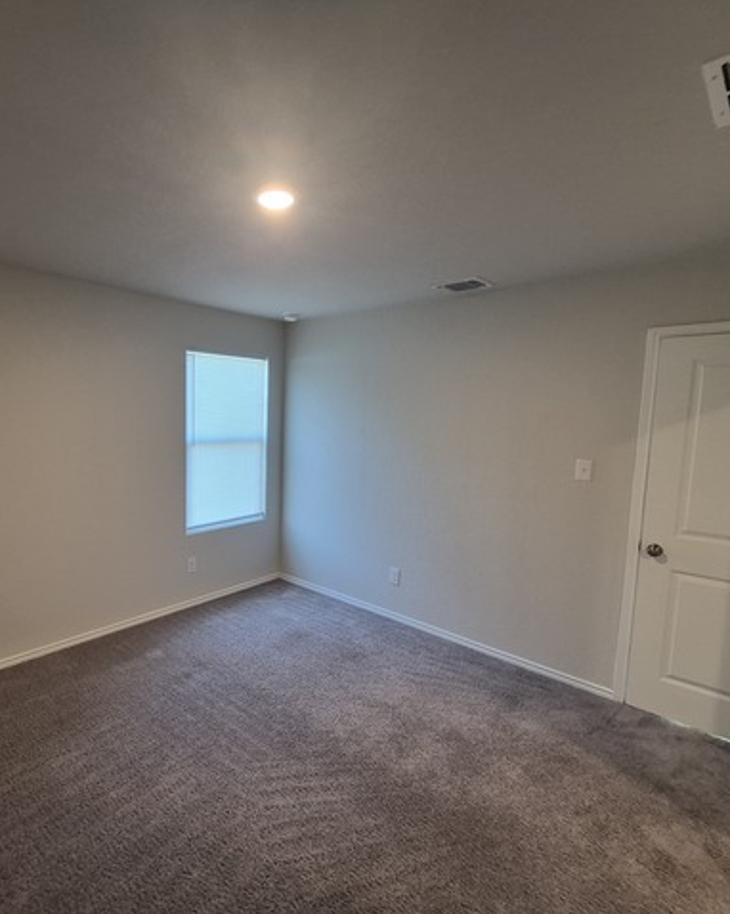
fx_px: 459
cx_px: 287
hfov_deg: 75.9
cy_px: 457
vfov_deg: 89.7
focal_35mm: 17
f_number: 2.2
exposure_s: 1/60
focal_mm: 1.74
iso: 400
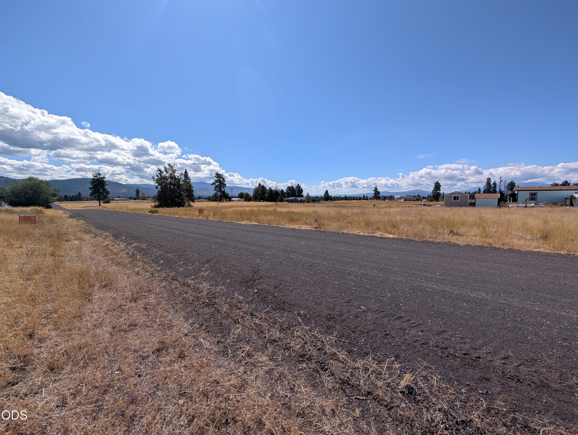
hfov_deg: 110.5
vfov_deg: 94.6
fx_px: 201
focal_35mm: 12
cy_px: 218
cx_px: 289
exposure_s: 1/6494
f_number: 1.7
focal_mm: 2.02
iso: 54
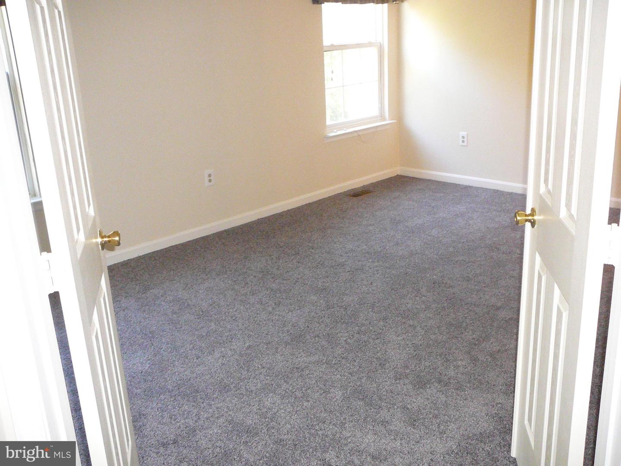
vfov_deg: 40.7
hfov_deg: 52.6
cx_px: 310
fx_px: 628
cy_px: 233
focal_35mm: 35
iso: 400
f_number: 2.8
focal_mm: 5.2
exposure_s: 1/30
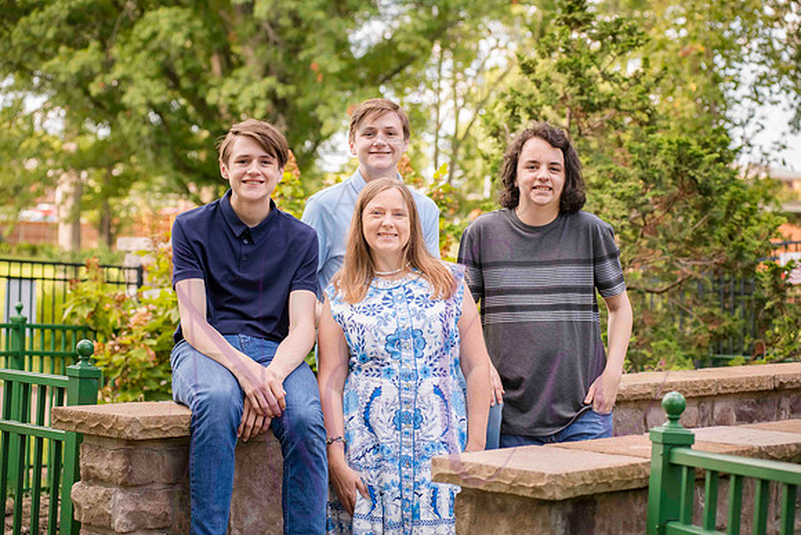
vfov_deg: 17.1
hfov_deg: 25.4
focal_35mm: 80
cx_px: 400
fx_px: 1780
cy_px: 268
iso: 400
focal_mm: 80
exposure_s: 1/320
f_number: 5
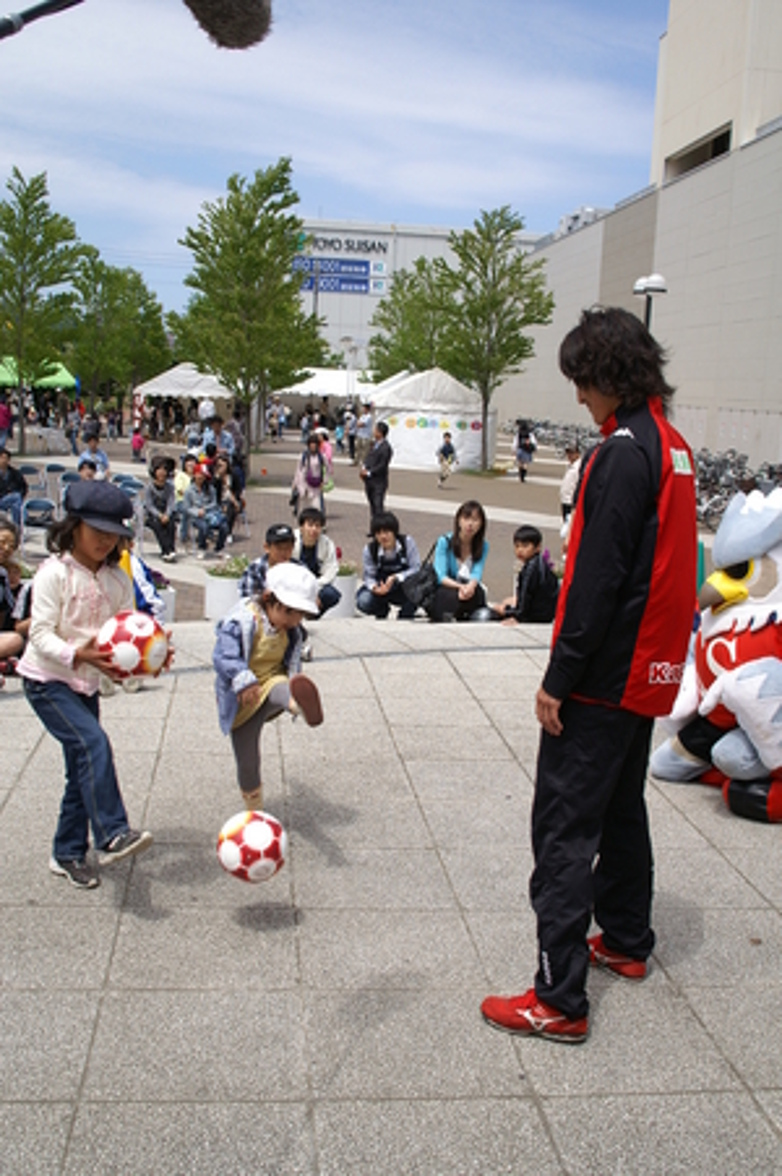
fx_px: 1175
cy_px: 588
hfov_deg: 36.8
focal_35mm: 36
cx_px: 391
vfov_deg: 53.2
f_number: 8
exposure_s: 1/350
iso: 125
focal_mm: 24
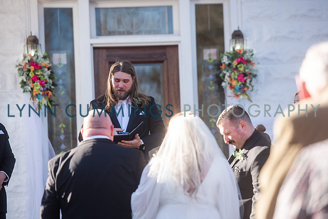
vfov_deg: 7.9
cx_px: 164
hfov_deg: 11.7
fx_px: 1595
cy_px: 110
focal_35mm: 175
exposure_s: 1/400
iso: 100
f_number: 3.5
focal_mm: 175
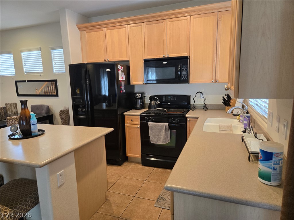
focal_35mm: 23
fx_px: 195
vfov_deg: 58.9
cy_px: 110
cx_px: 147
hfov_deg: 73.9
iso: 200
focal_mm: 5.4
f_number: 1.8
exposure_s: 1/120
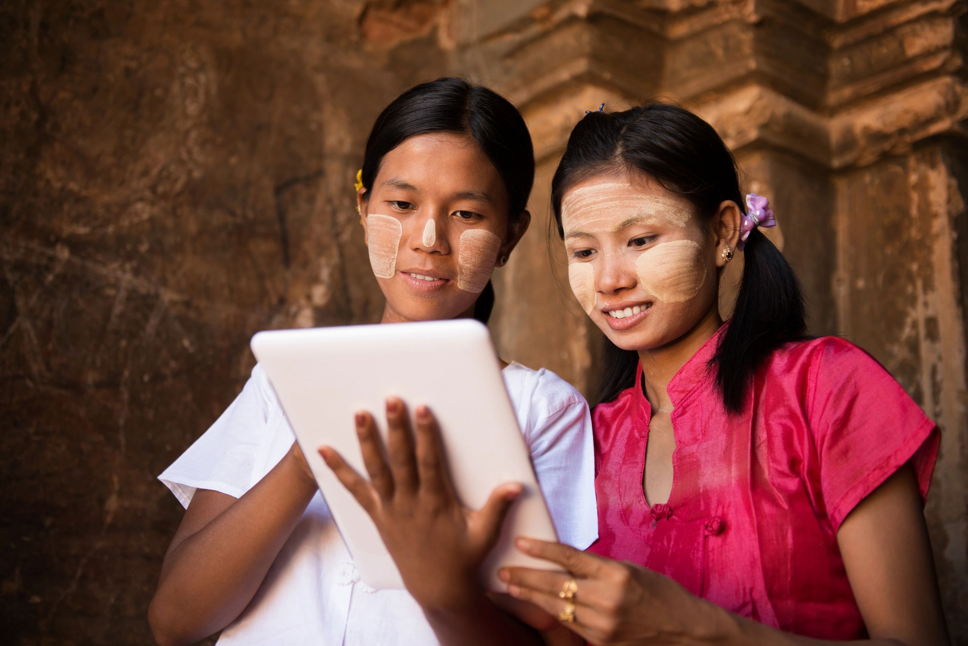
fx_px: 1291
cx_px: 484
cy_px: 323
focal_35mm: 48
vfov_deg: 28.1
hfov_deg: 41.1
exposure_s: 1/200
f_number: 2.8
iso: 320
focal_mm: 48
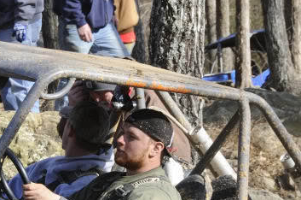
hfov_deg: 5.9
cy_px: 159
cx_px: -61
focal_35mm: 348
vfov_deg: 3.9
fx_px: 2904
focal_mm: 80
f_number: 11
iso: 200
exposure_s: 1/125
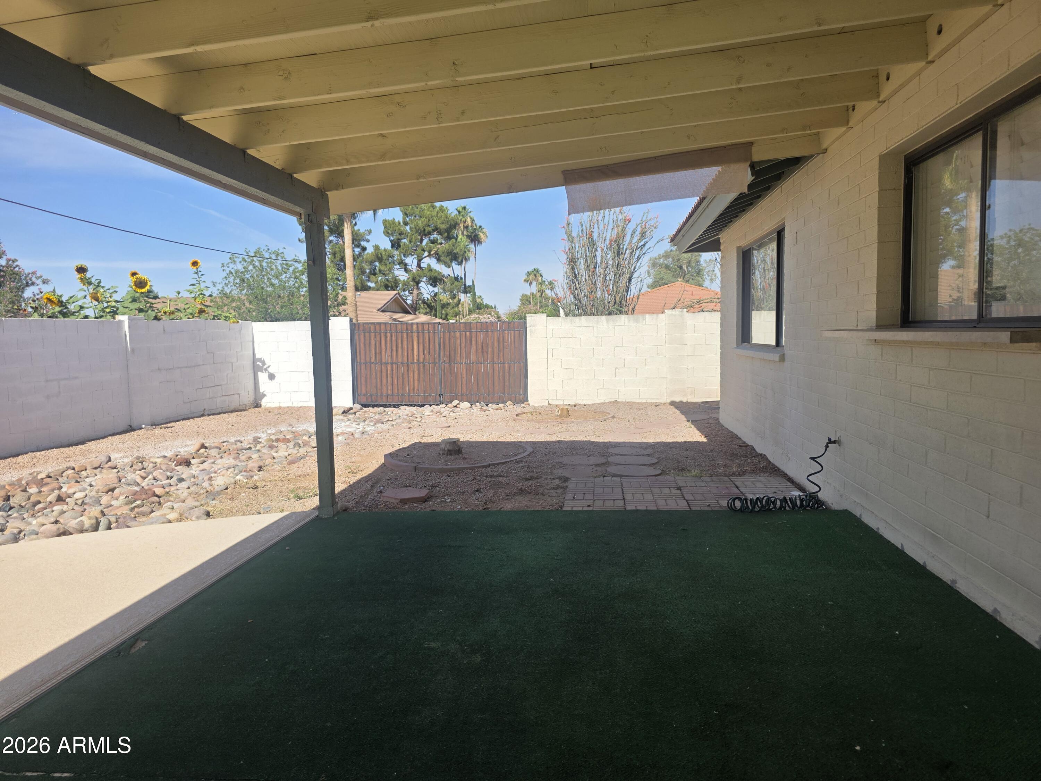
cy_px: 390
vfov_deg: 58.9
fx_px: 692
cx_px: 520
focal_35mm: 23
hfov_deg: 73.9
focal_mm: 6.3
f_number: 1.7
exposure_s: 1/5958
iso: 80
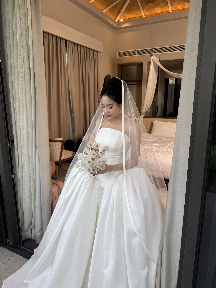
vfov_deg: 71.6
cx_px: 108
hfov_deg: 56.8
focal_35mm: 24
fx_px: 200
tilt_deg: -12.1
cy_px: 144
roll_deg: +0.1
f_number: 1.78
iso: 64
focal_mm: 6.76
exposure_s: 1/121
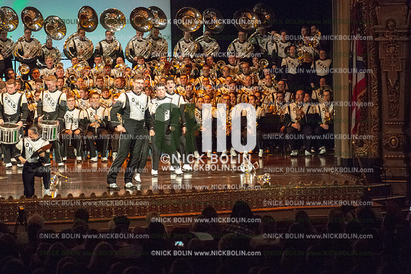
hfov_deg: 14.6
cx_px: 206
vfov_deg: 9.7
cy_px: 137
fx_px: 1610
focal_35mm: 141
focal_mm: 140
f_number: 5.6
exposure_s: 1/320
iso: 8000
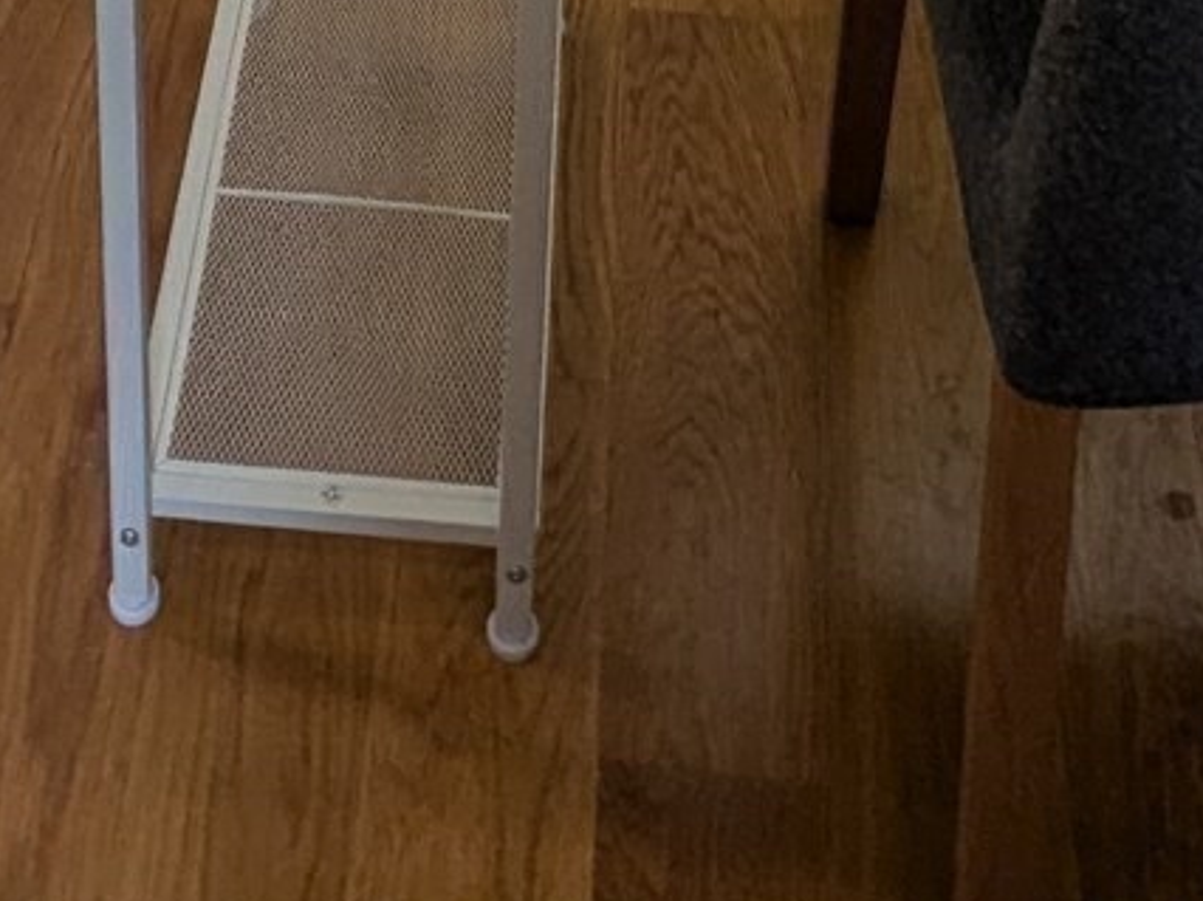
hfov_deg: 25.2
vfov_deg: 13.9
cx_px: 378
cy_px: -1229
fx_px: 2674
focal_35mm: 77
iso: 58
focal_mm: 2.35
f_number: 2.2
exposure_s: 1/60
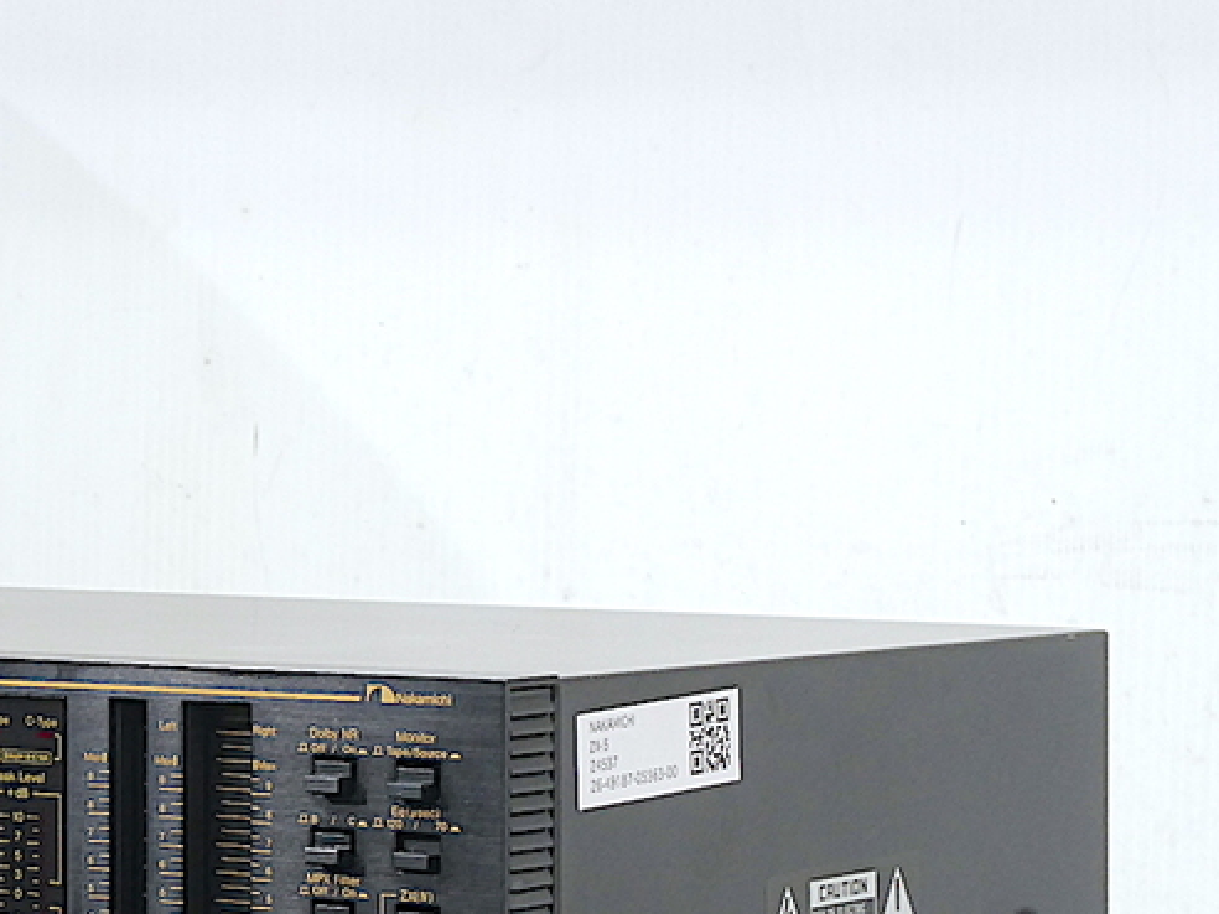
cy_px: 830
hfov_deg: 9.5
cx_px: 45
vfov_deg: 7.2
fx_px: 7289
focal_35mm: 207
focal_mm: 19
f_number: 5.1
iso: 200
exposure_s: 1/6
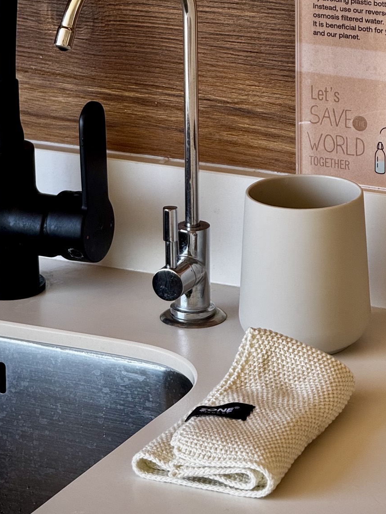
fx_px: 2795
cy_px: 183
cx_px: 253
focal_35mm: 188
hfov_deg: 7.9
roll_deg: +0.6
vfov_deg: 10.5
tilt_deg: -17.0
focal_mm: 15.66
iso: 50
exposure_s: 1/99
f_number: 2.8
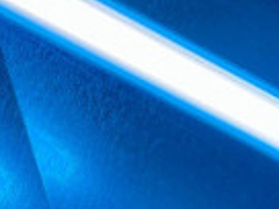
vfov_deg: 12.7
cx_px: -97
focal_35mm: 116
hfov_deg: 16.0
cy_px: 19
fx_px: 935
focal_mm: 4
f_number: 1.8
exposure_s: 1/695
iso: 20
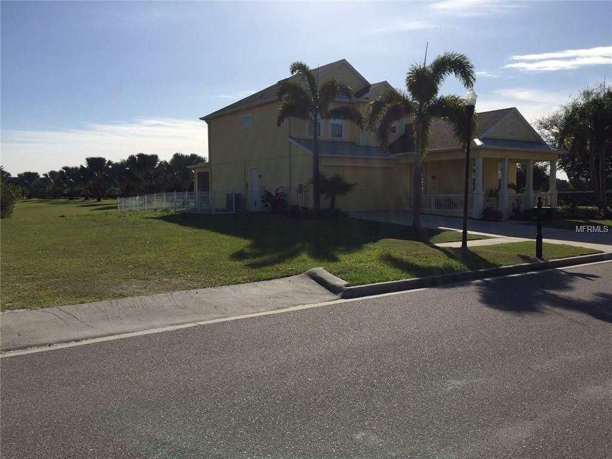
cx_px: 306
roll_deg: -0.5
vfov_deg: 48.2
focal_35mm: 29
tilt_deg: -4.0
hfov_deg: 61.7
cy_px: 230
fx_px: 513
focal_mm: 4.15
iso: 32
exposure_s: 1/5650
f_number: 2.2
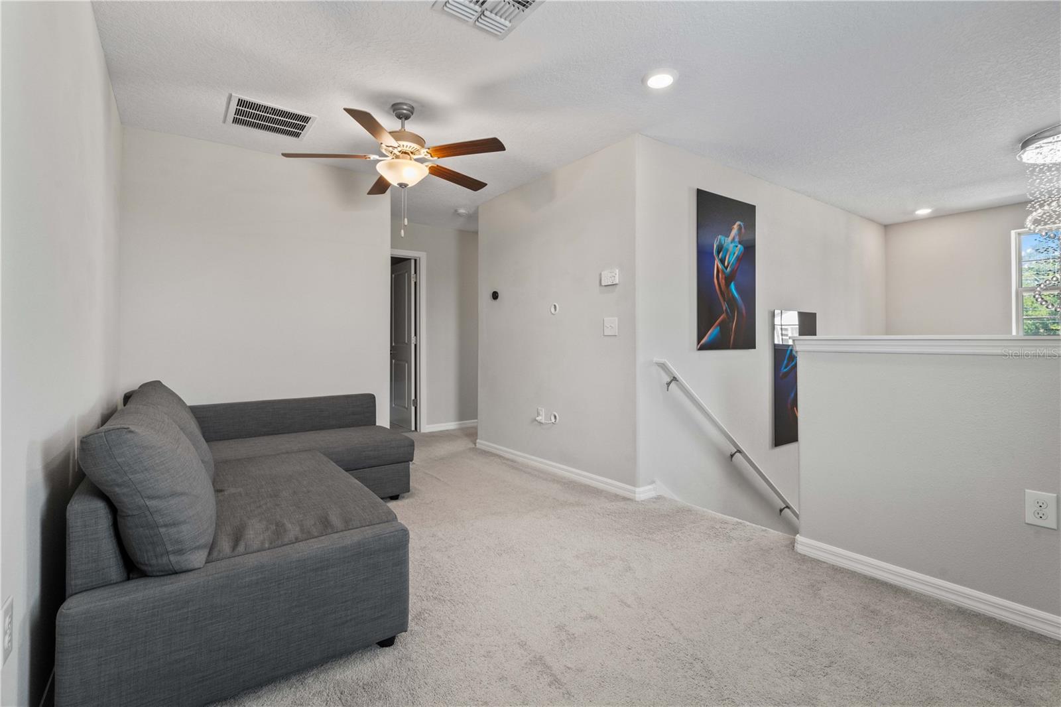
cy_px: 354
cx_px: 530
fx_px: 471
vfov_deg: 73.7
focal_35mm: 16
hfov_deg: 96.7
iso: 640
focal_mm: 16
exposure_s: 1/3
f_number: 9
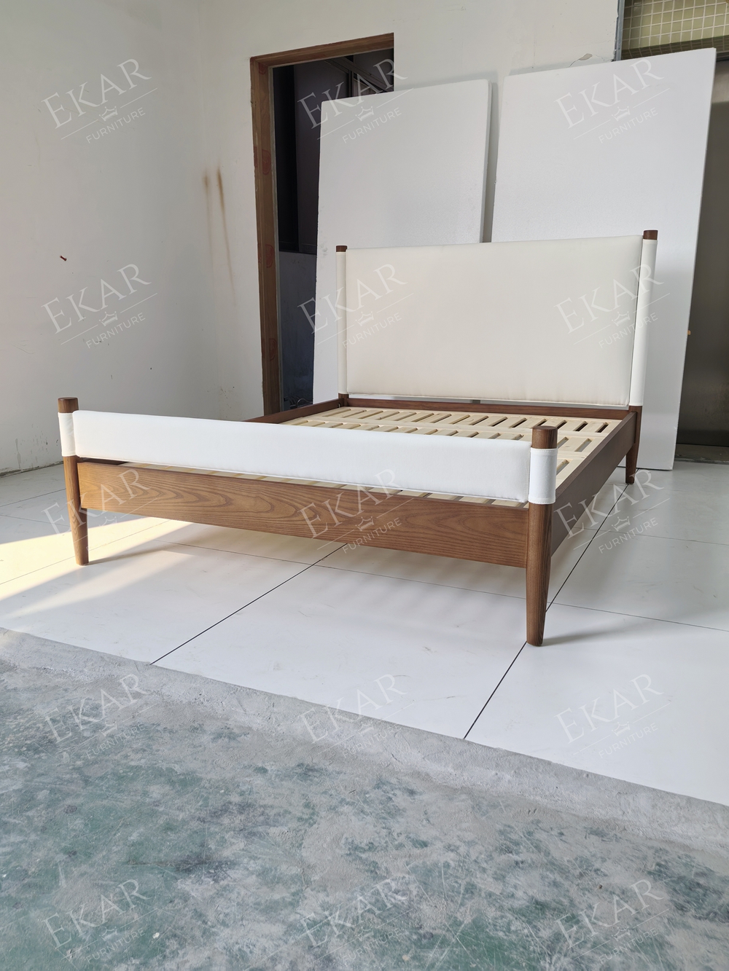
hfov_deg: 51.4
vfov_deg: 65.3
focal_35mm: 27
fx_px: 758
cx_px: 364
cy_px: 486
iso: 50
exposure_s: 1/387
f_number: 1.9
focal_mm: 5.52
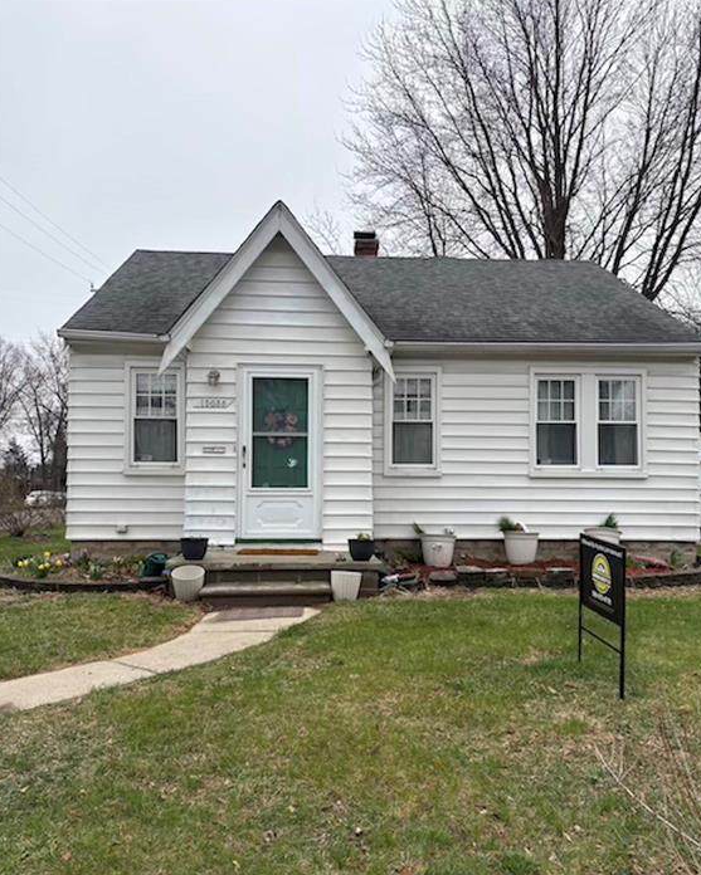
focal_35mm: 28
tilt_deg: +3.8
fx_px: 726
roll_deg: -0.2
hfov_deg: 51.5
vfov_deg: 62.1
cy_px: 474
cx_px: 354
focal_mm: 5.96
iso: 50
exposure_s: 1/2538
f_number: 1.6
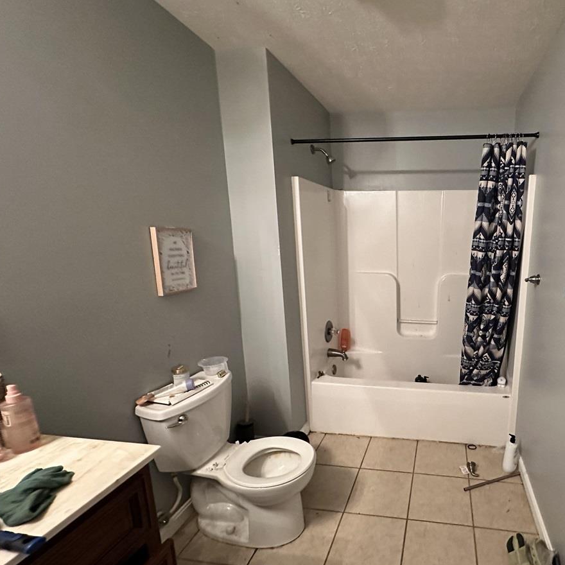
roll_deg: -0.6
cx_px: 406
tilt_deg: -9.5
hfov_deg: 76.3
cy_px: 297
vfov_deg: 80.7
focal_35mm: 18
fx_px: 332
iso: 1000
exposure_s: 1/60
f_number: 2.2
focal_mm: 2.22
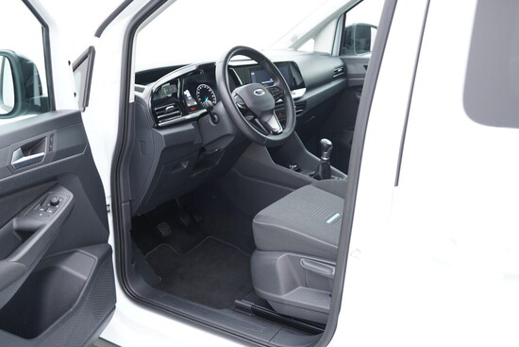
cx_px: 260
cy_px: 174
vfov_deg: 36.9
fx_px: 519
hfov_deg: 53.1
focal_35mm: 36
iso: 200
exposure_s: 1/40
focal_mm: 24
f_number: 2.8
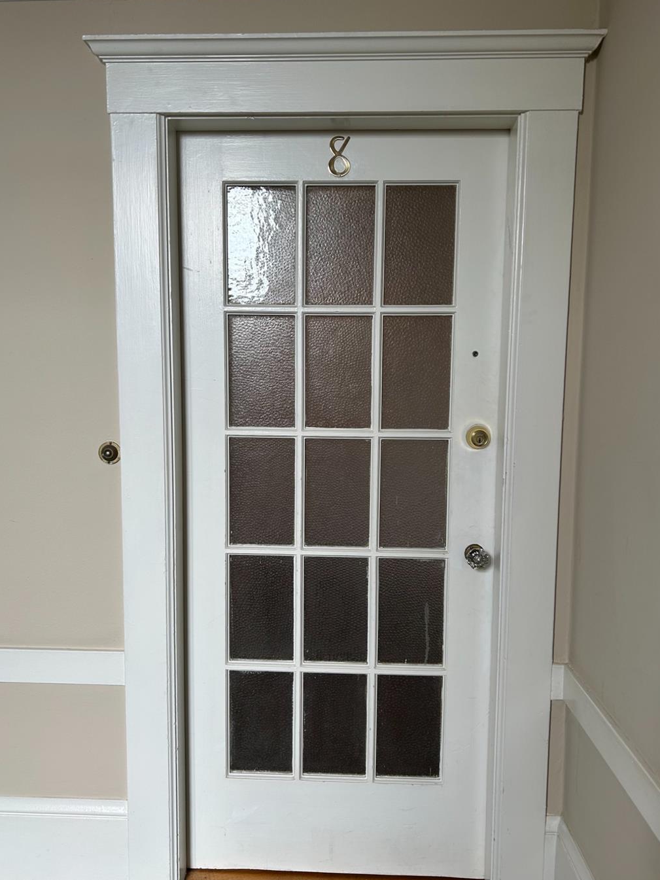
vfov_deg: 61.7
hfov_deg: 48.2
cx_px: 325
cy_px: 444
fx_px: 737
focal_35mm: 29
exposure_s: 1/120
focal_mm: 5.7
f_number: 1.5
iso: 40
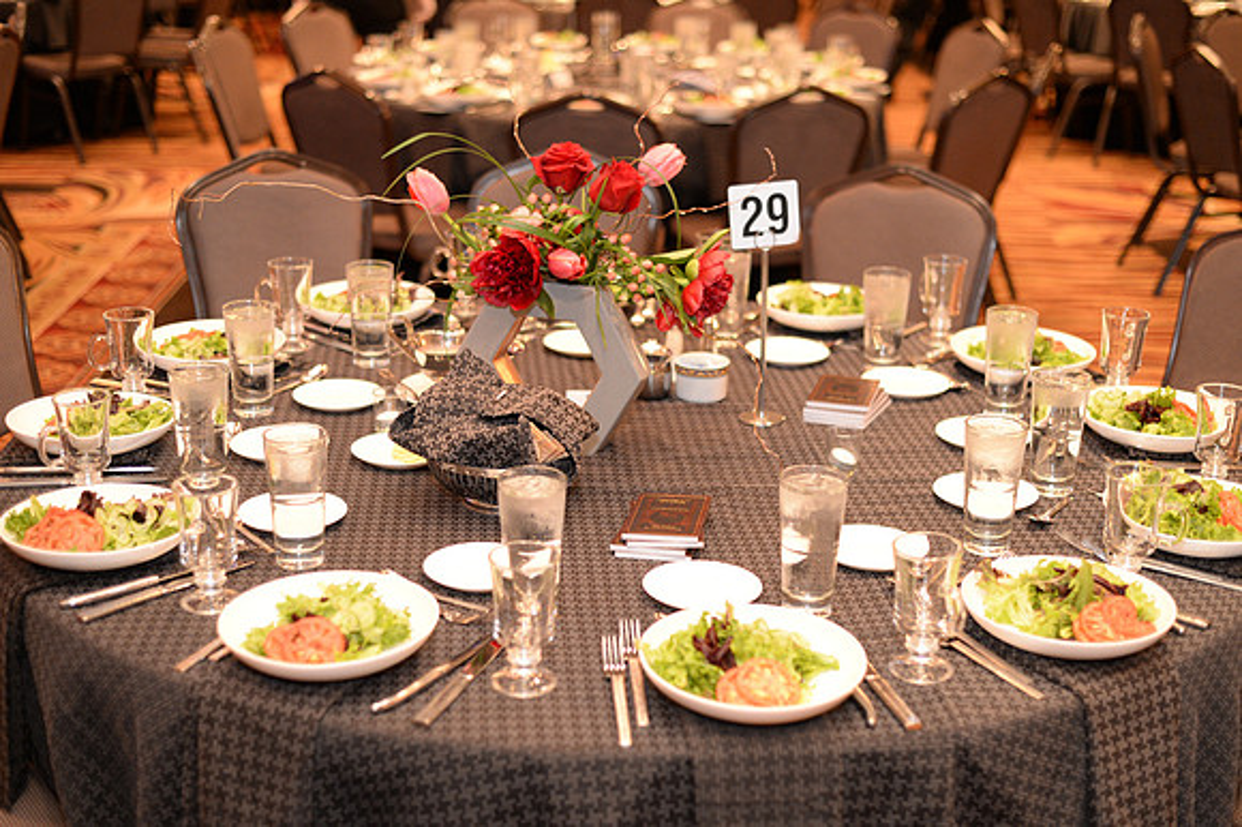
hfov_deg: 39.6
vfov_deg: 27.0
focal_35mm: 50
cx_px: 621
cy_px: 414
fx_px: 1724
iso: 2500
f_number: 2.8
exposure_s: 1/80
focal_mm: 50
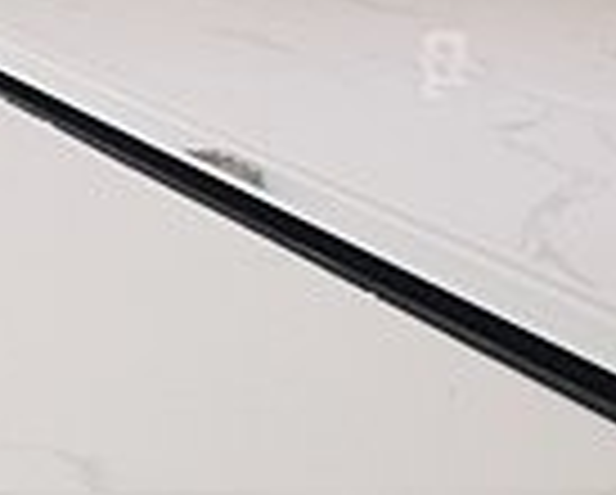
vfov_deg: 16.1
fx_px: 1497
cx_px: -809
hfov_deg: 15.2
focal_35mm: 82
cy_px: -369
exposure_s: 1/125
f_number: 5
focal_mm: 10
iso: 1600
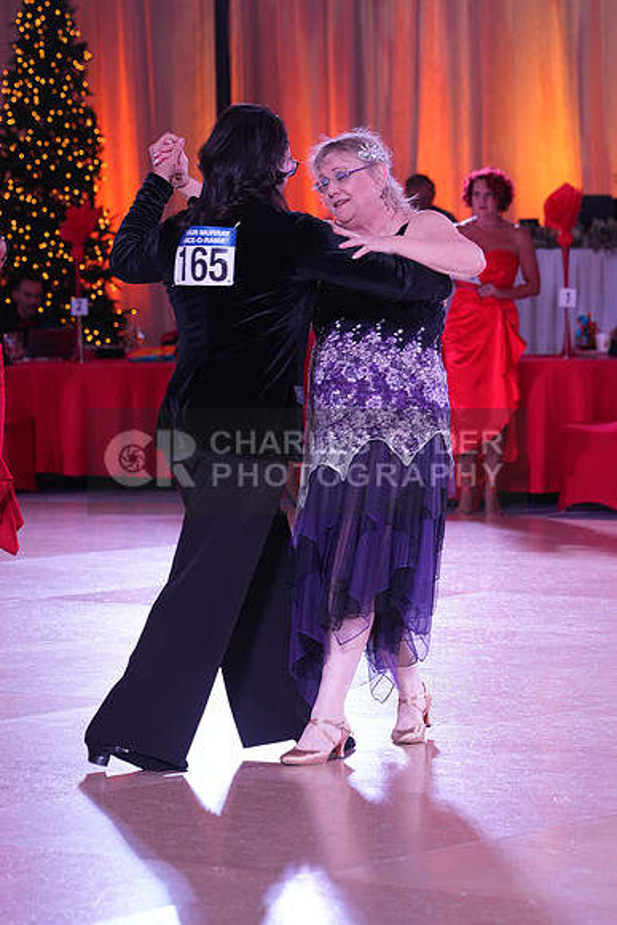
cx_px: 308
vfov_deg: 14.1
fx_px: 3751
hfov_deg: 9.4
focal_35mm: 146
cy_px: 462
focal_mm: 146
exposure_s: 1/200
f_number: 6.3
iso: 1600
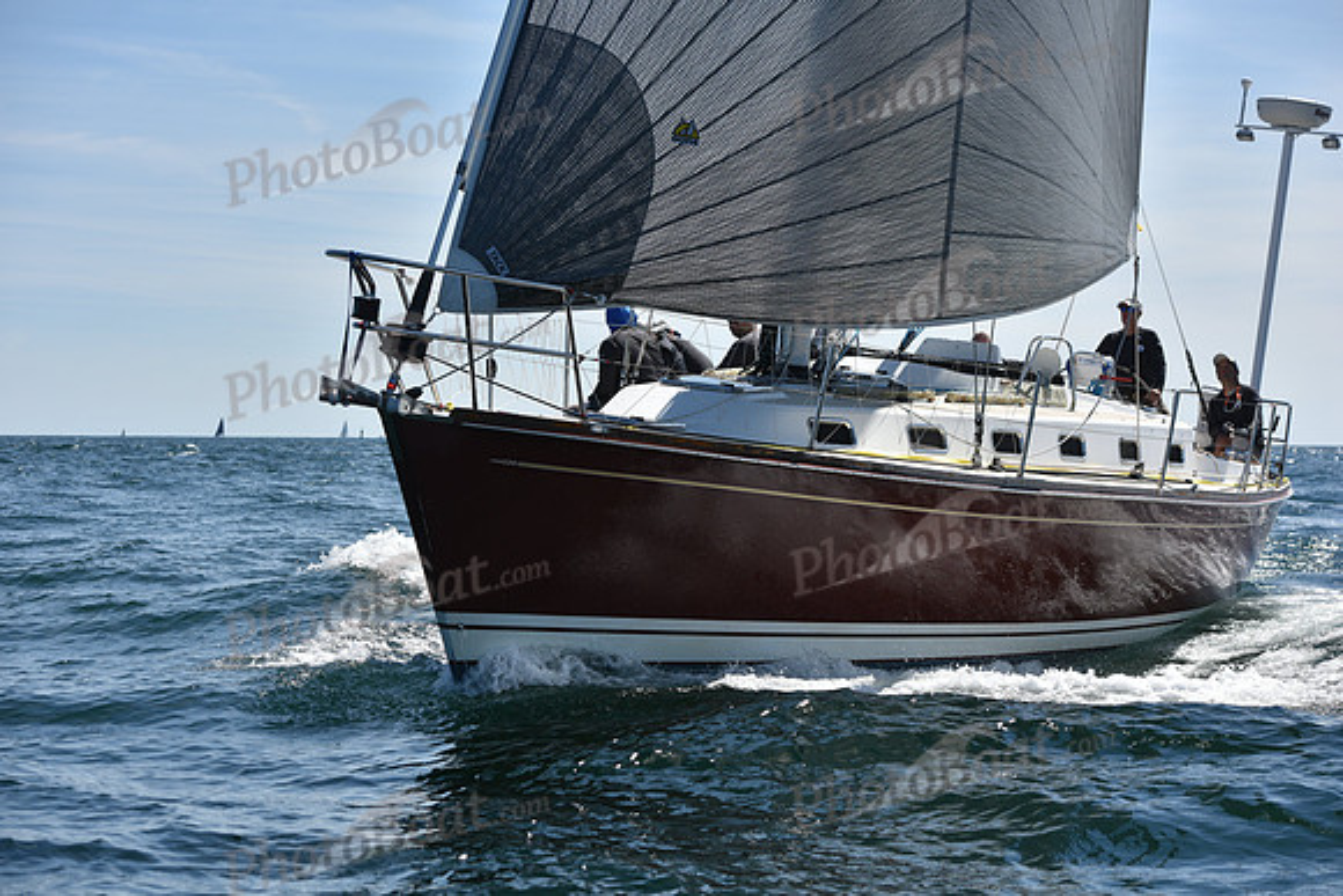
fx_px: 2612
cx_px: 672
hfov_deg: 28.8
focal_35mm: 70
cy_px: 448
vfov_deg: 19.5
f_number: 5.6
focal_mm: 70
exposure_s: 1/2500
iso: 250
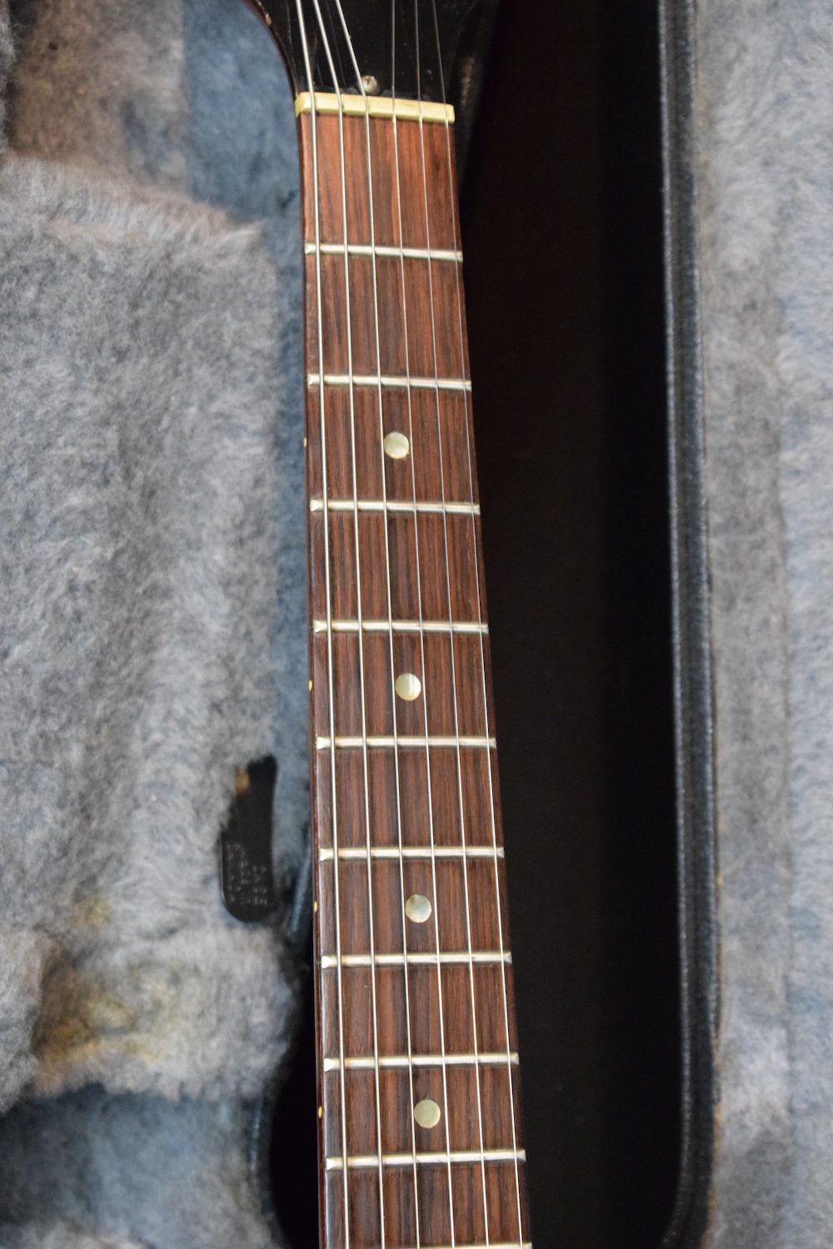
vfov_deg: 24.6
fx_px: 2863
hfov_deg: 16.6
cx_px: 416
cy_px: 624
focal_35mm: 82
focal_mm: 55
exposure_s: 1/60
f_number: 5.6
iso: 6400
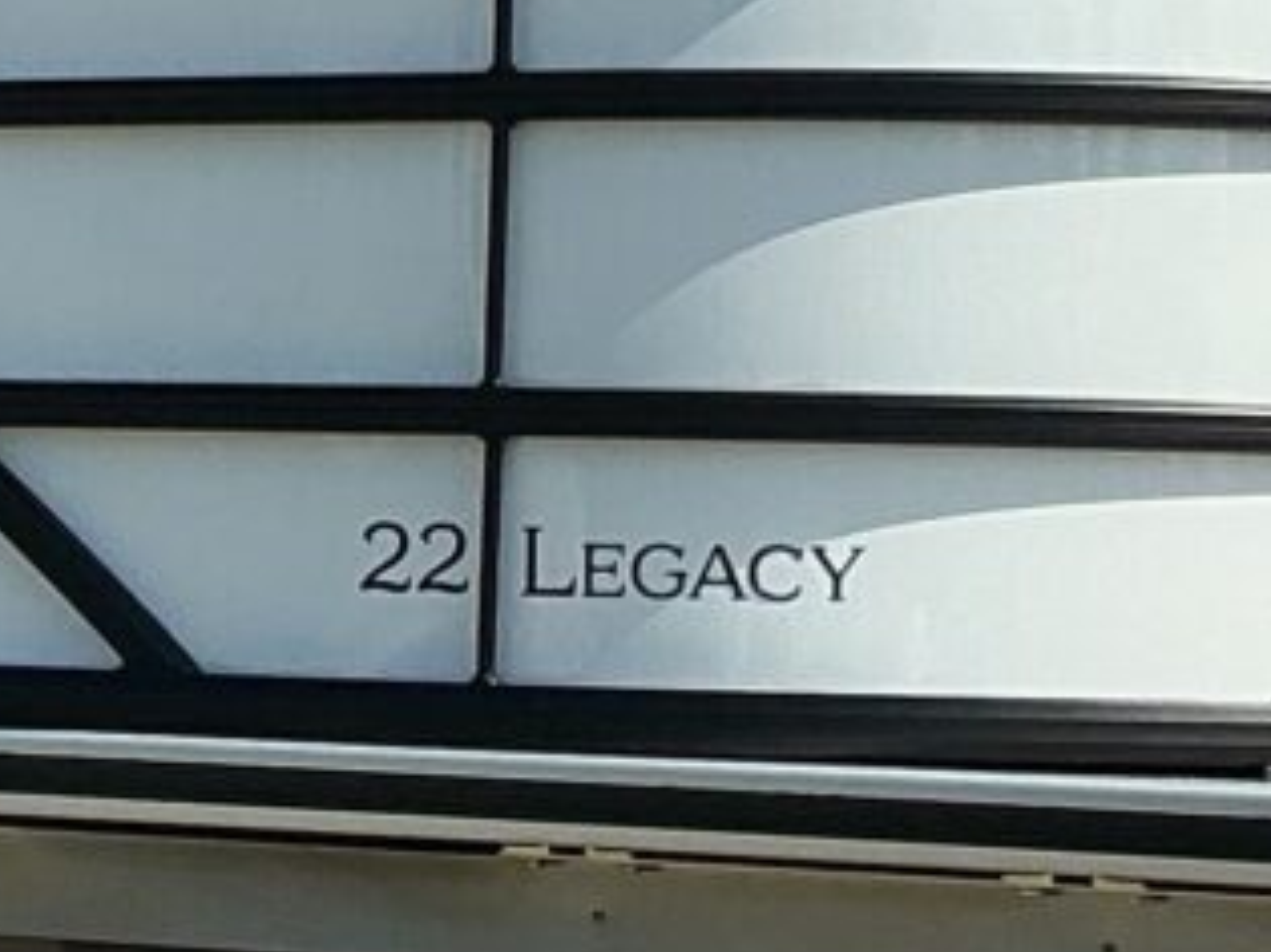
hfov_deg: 11.0
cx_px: -129
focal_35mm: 177
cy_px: 629
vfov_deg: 8.4
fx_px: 6496
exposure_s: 1/1786
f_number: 1.8
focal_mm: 3
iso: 25
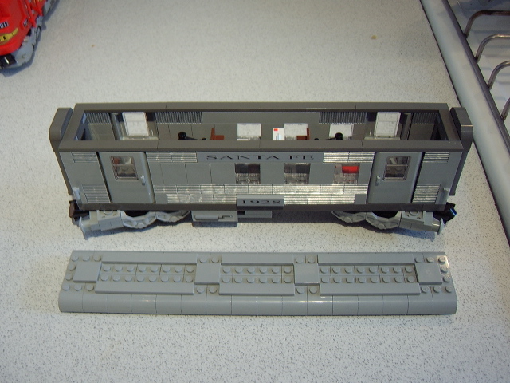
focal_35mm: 31
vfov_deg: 45.4
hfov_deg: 58.4
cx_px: 255
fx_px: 457
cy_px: 192
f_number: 2.7
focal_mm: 8.13
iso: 100
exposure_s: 1/23
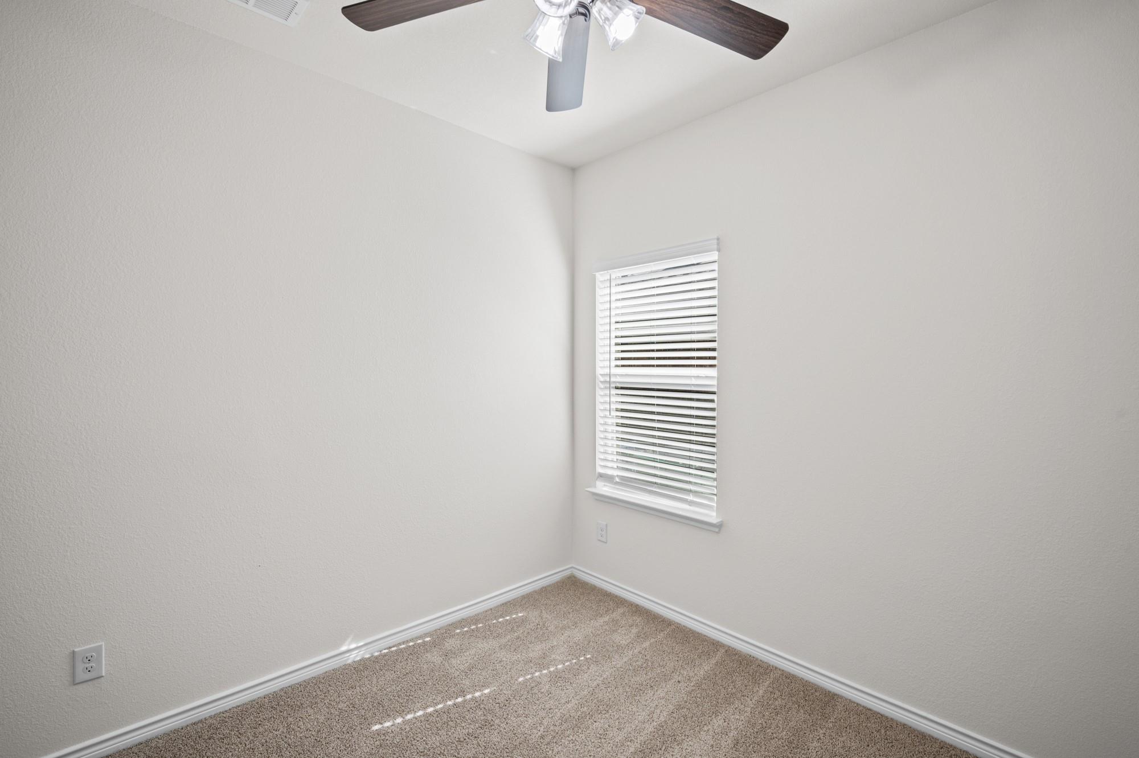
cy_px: 379
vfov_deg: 89.9
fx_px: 379
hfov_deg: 112.7
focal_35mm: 12
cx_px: 570
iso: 100
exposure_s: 1/2.5
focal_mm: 8
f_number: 22
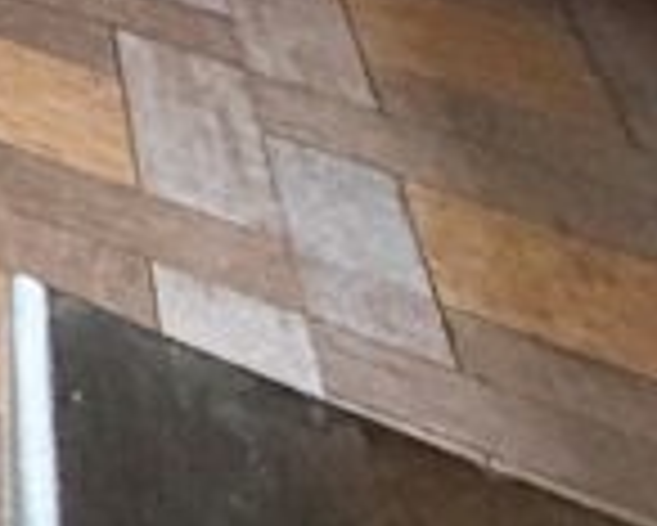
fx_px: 1946
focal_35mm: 100
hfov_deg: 10.1
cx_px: -1546
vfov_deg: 10.0
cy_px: -1182
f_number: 2.2
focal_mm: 2.22
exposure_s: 1/60
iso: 400
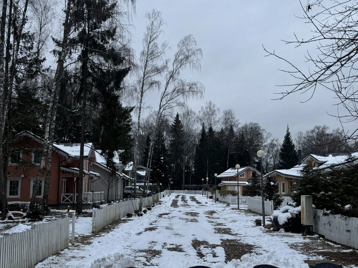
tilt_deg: +6.4
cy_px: 134
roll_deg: -0.6
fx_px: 496
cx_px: 179
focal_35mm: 48
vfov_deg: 30.3
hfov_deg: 39.7
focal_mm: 6.76
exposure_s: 1/171
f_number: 1.78
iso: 50
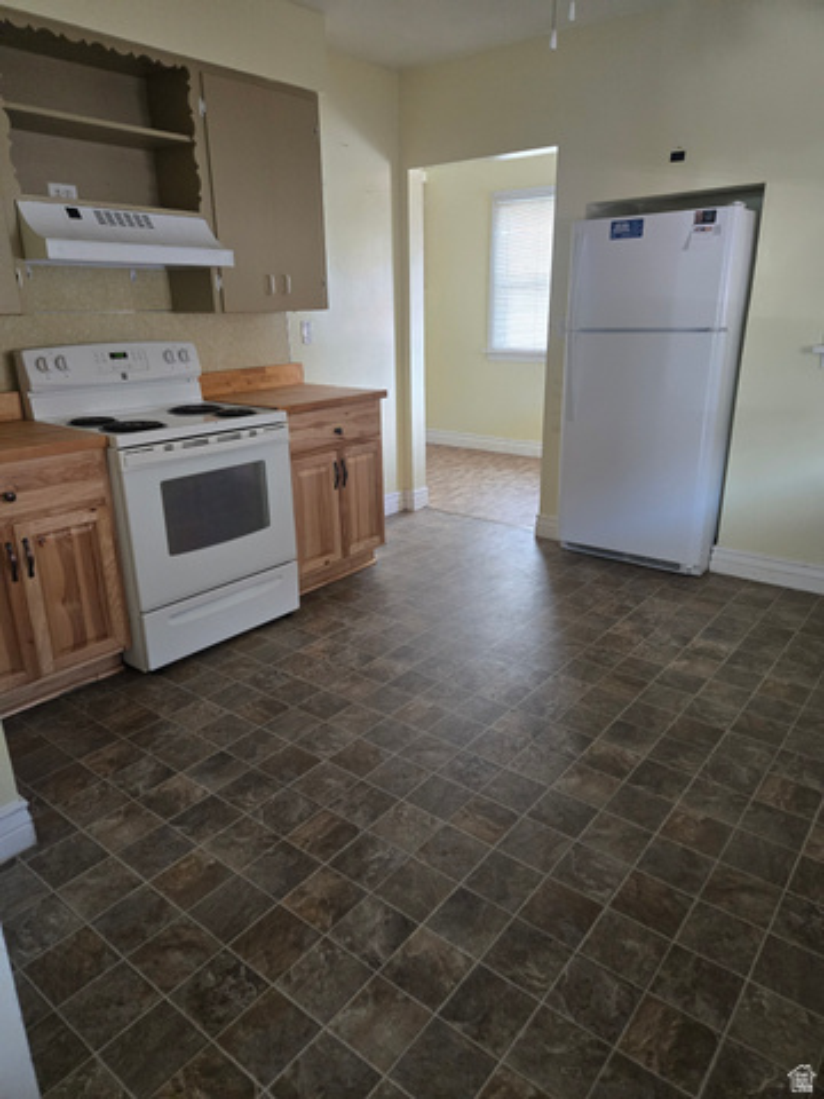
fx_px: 730
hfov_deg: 58.9
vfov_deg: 73.9
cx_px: 412
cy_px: 550
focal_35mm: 23
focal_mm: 5.4
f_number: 1.8
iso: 500
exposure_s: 1/120
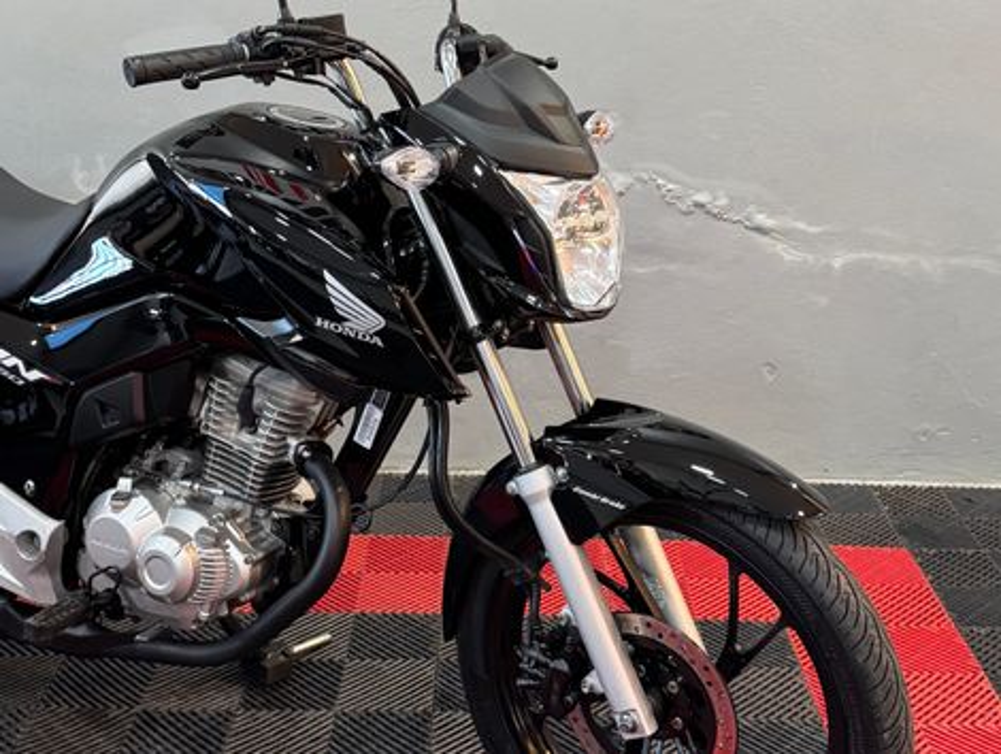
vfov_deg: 56.9
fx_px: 695
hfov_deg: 71.5
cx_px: 500
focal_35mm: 24
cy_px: 377
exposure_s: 1/60
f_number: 1.78
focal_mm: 6.76
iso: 400
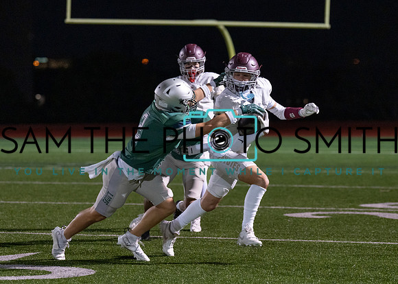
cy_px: 165
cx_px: 206
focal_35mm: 191
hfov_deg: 10.5
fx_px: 2160
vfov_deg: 7.5
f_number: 2.8
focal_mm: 124
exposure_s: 1/1000
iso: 2000
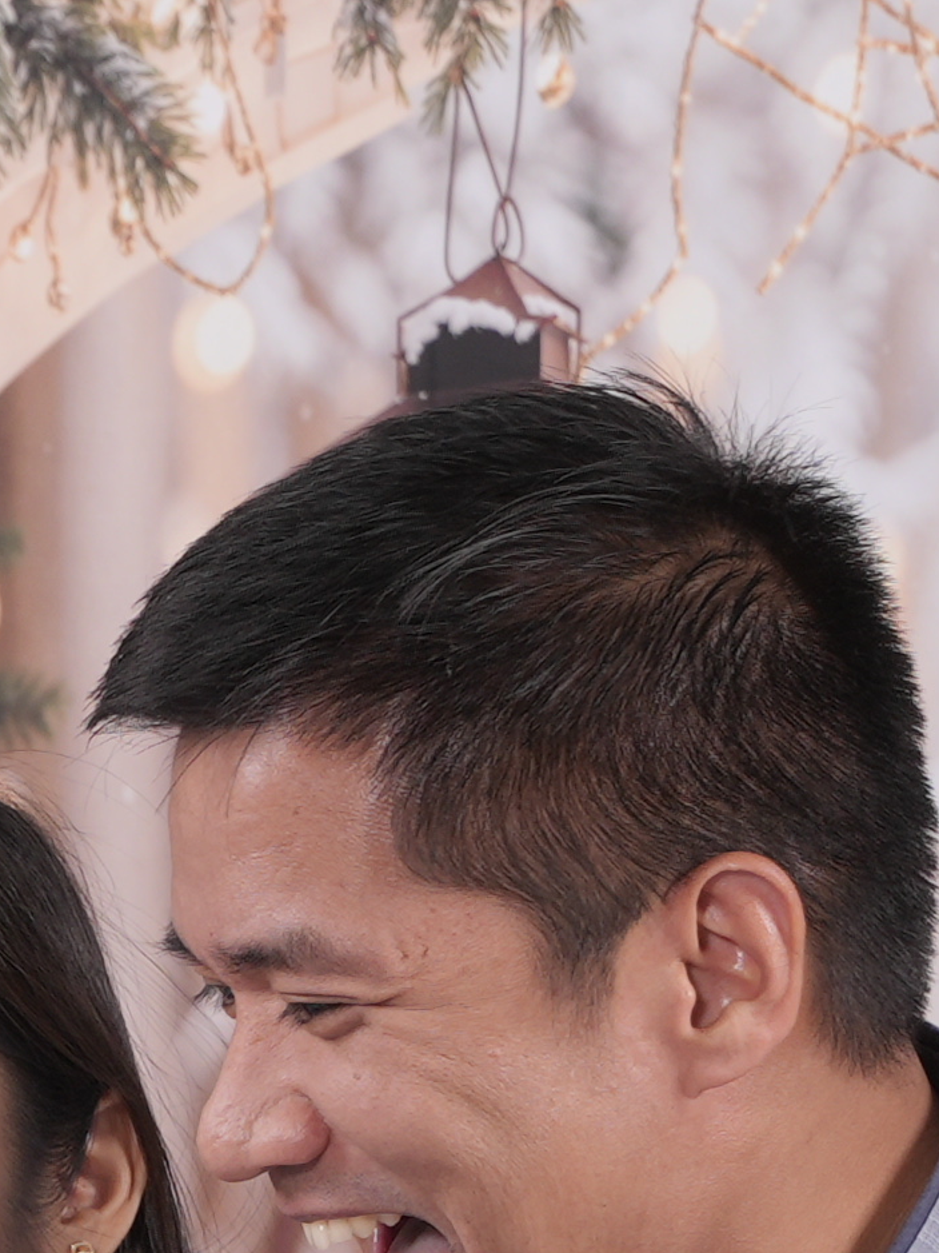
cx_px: -1594
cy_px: 2027
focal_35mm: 331
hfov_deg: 4.4
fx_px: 11964
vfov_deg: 5.9
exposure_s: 1/125
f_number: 5
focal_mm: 46.1
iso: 160
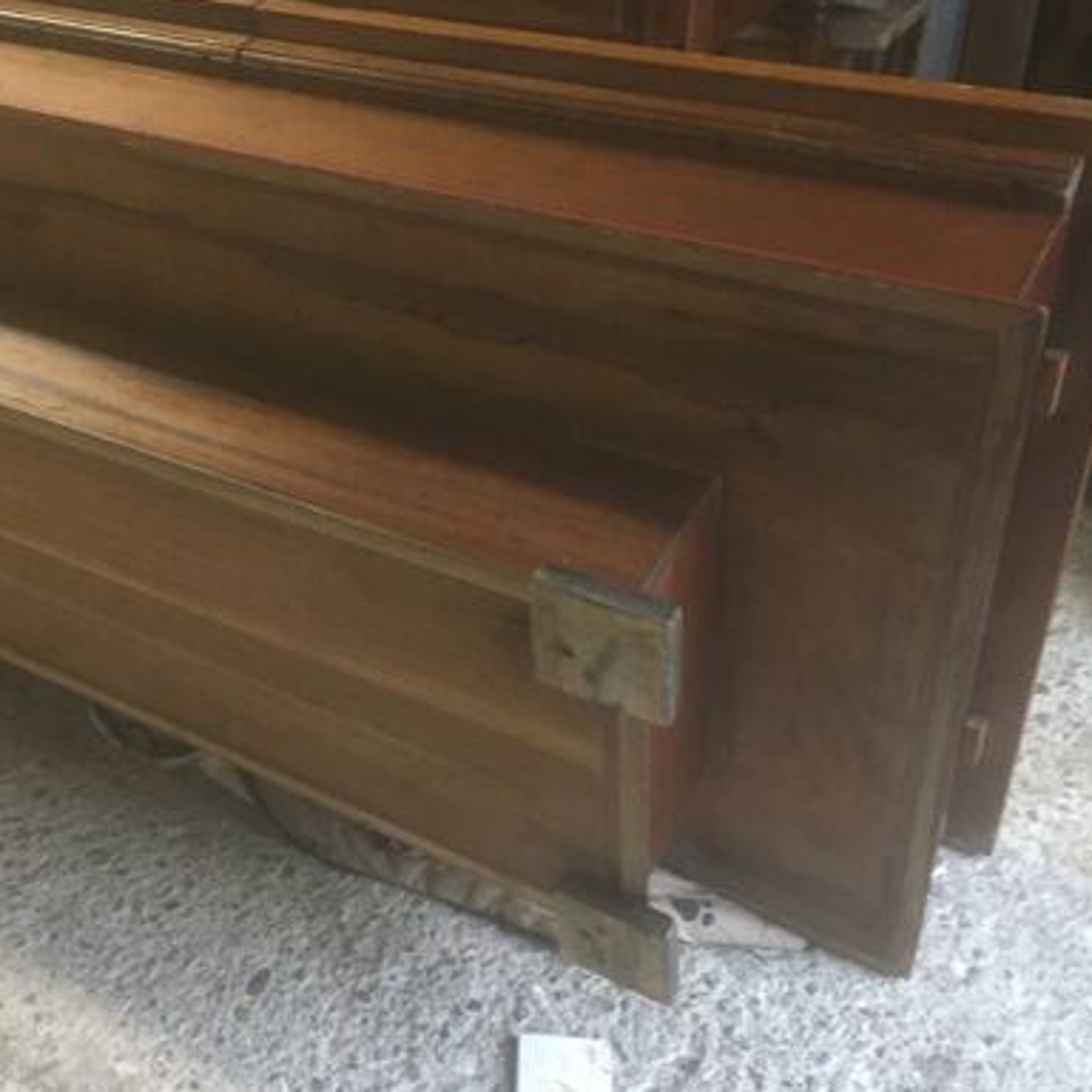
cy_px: 472
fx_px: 1428
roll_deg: +2.0
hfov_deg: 41.2
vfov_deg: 41.8
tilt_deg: -30.7
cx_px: 347
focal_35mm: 40
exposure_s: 1/17
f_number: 2.2
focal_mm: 4.15
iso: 400
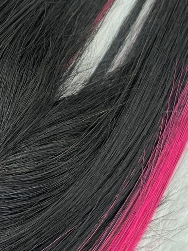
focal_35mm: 107
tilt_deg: -61.8
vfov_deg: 17.9
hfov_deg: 13.3
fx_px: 774
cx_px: -70
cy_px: 4
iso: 100
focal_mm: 5.1
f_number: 1.6
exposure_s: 1/50
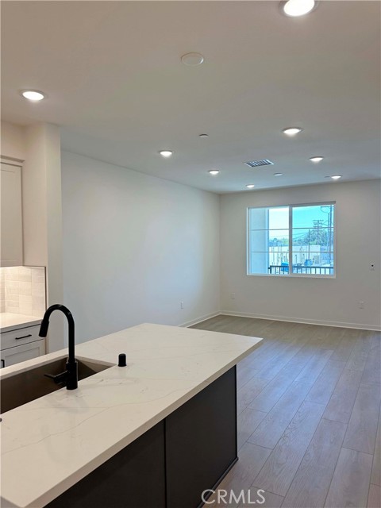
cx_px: 190
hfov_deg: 56.8
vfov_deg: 71.6
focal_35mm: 24
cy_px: 254
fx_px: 352
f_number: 1.78
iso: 80
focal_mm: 6.86
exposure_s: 1/251
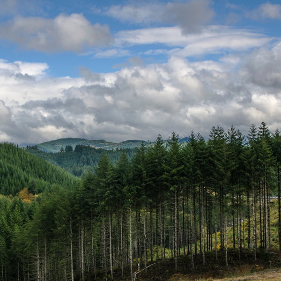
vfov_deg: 26.1
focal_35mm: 66
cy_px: 140
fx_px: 606
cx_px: 81
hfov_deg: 25.9
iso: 100
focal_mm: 34
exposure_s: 1/250
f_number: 10
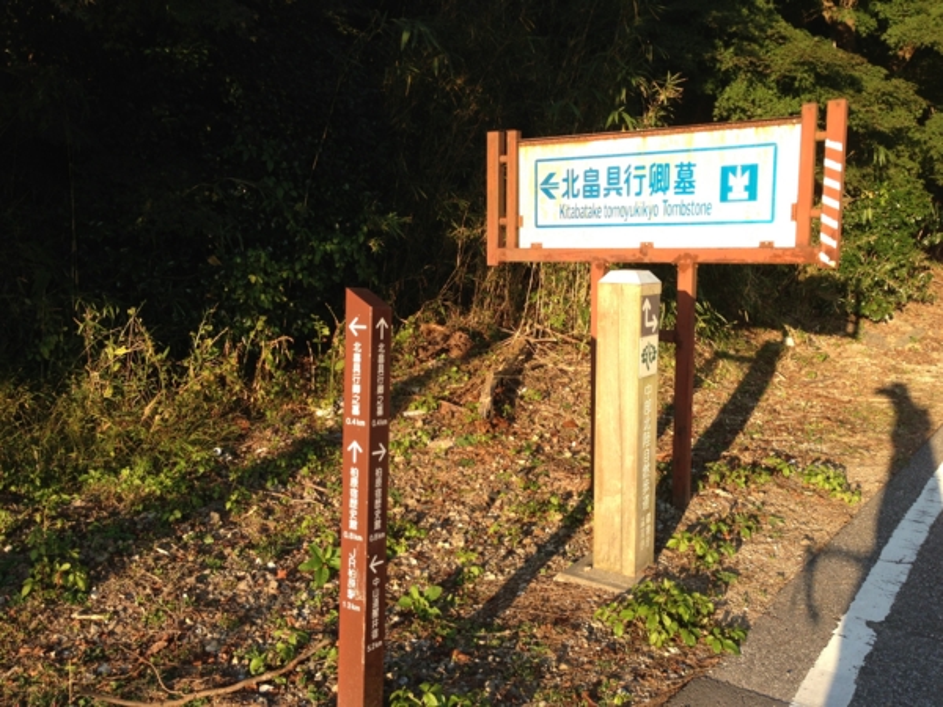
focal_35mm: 33
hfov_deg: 55.4
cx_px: 472
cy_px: 354
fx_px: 899
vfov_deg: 42.9
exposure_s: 1/328
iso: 50
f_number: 2.4
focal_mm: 4.13
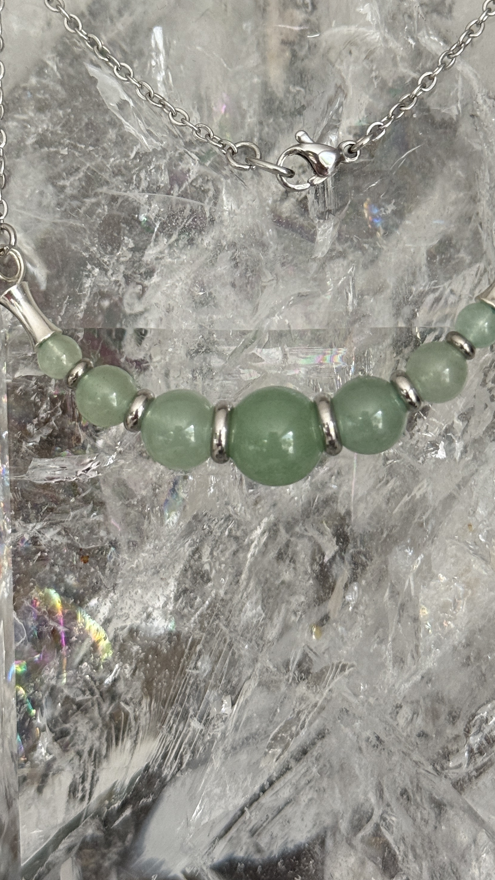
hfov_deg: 16.8
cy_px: 276
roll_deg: +2.1
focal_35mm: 72
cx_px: 284
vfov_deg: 29.1
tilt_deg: -6.2
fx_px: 1680
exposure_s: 1/60
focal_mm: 6.76
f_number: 1.78
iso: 200
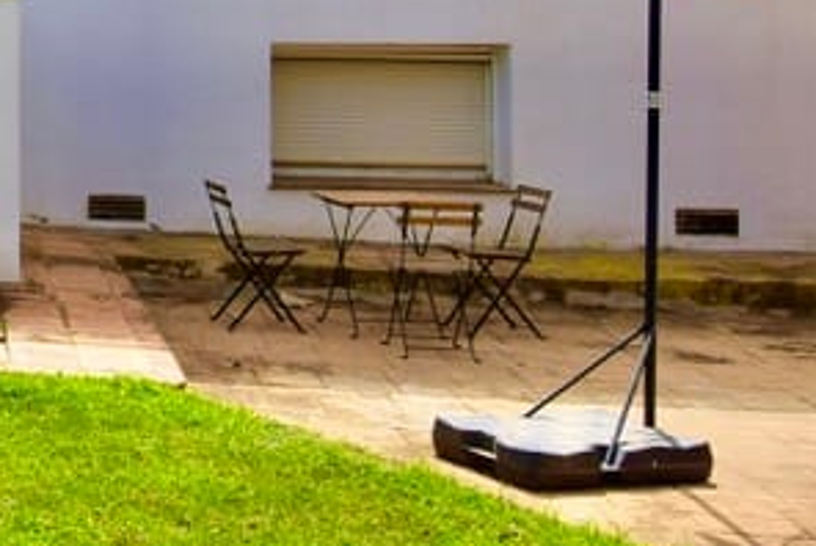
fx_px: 1497
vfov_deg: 20.0
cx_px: -367
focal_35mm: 66
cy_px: -1
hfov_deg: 24.5
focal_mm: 12
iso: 200
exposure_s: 1/400
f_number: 10
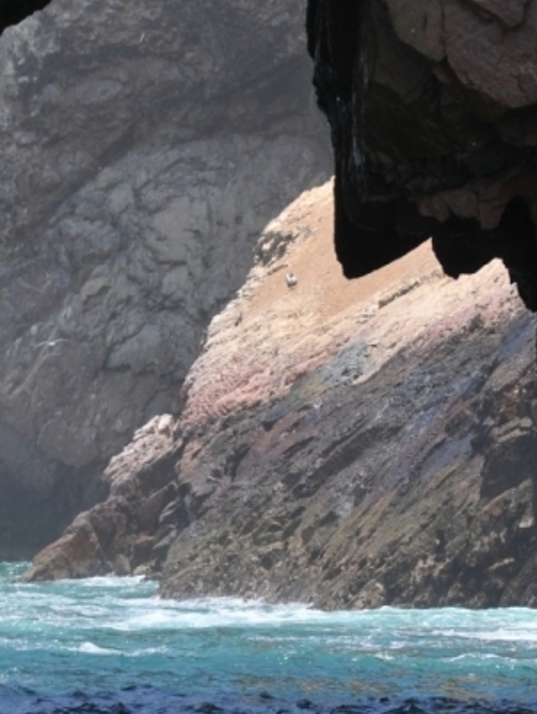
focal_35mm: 220
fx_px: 4546
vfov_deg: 9.0
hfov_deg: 6.8
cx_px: 304
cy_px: 416
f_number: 6.7
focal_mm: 60
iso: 200
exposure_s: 1/500
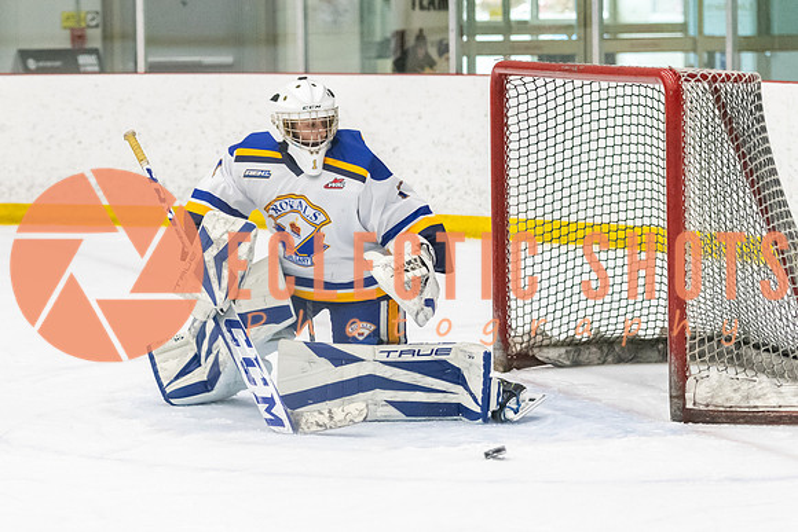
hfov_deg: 12.0
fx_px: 3775
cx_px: 226
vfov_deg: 8.1
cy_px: 243
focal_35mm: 170
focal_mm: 92
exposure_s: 1/800
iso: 4000
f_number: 2.8
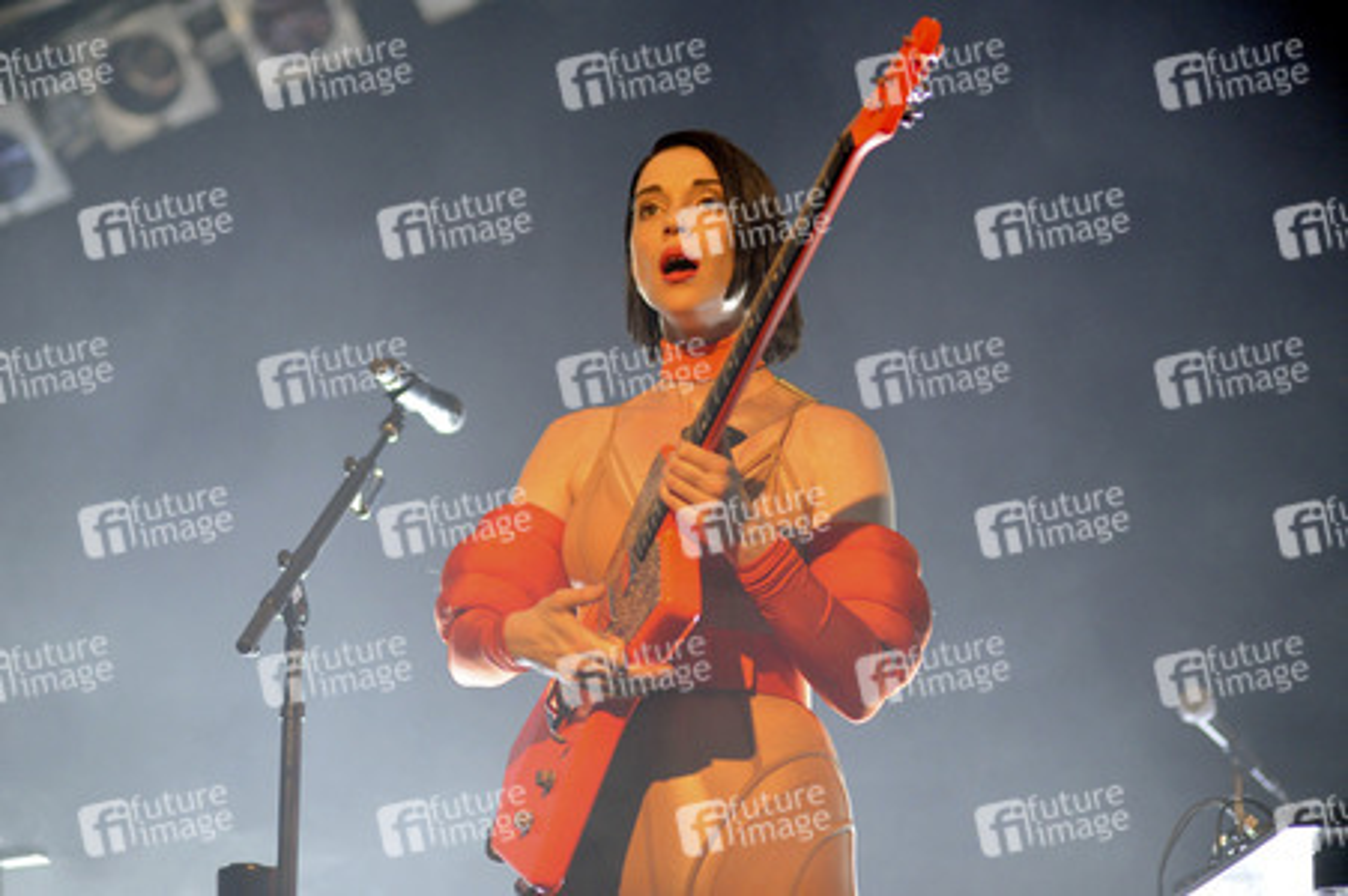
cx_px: 674
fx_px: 3180
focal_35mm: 85
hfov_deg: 23.9
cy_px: 448
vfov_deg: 16.0
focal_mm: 85
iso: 1600
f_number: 2.8
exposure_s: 1/250
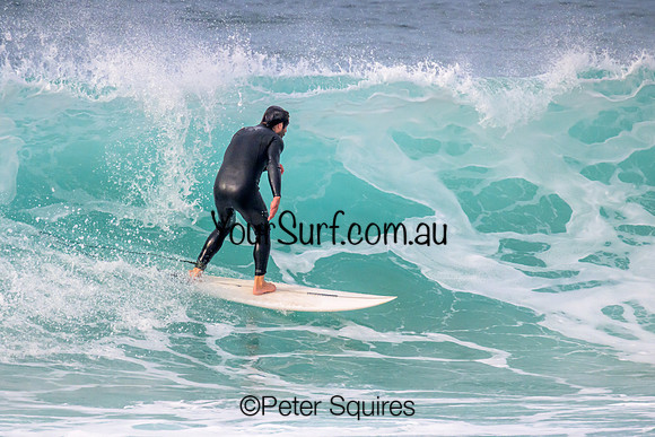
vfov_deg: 1.3
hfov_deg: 1.9
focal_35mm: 1099
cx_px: 317
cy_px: 211
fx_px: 19998
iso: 1100
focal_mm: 800
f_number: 11
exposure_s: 1/2000
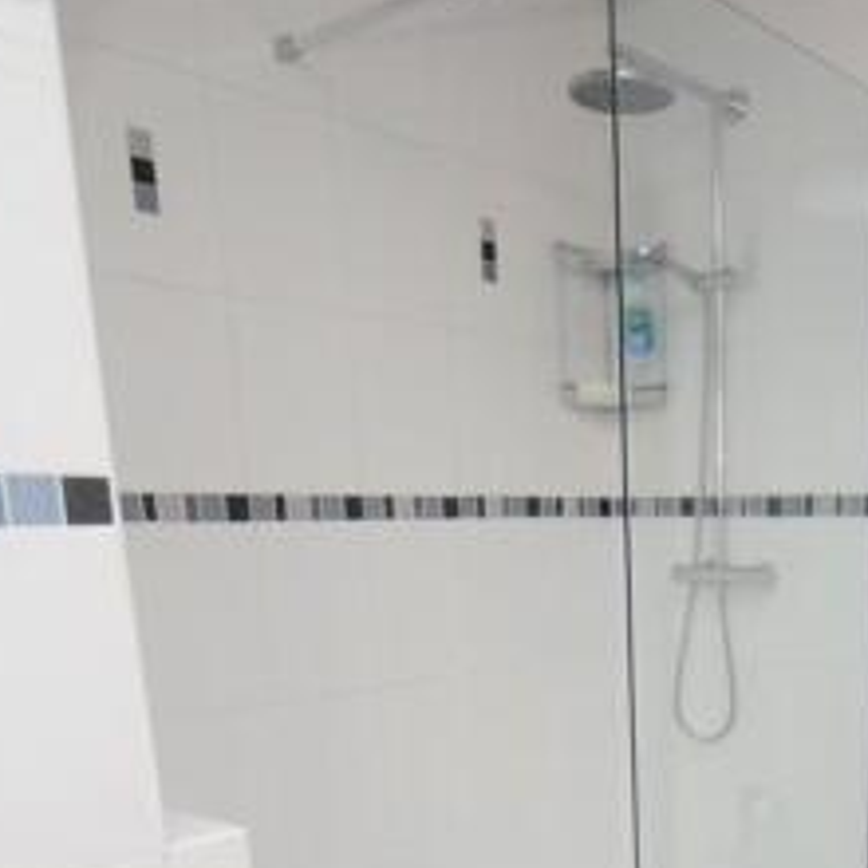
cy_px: 842
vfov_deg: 39.4
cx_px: 728
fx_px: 1078
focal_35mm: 38
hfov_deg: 41.4
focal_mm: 10
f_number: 3.5
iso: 2200
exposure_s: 1/60
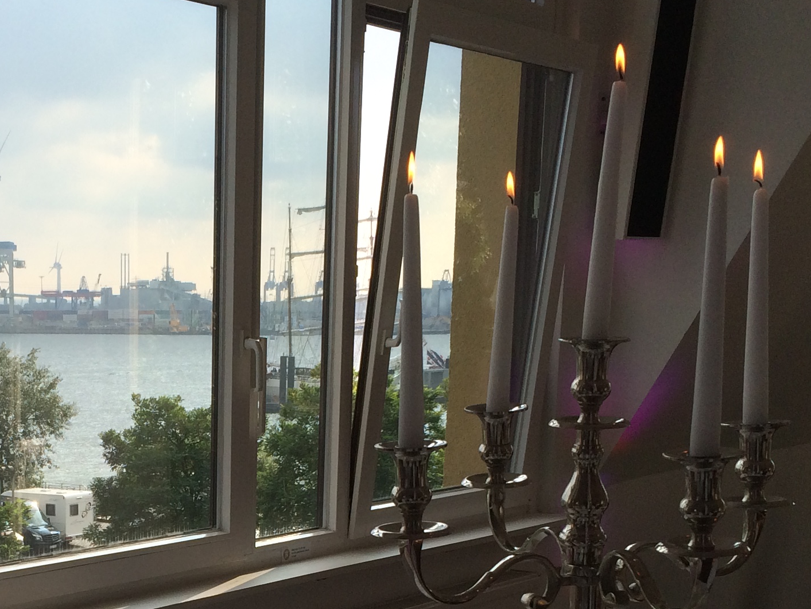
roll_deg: +1.2
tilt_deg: -13.4
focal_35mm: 67
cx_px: 118
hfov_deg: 28.1
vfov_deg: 21.1
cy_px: 623
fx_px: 1570
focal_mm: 4.15
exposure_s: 1/720
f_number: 2.2
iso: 32
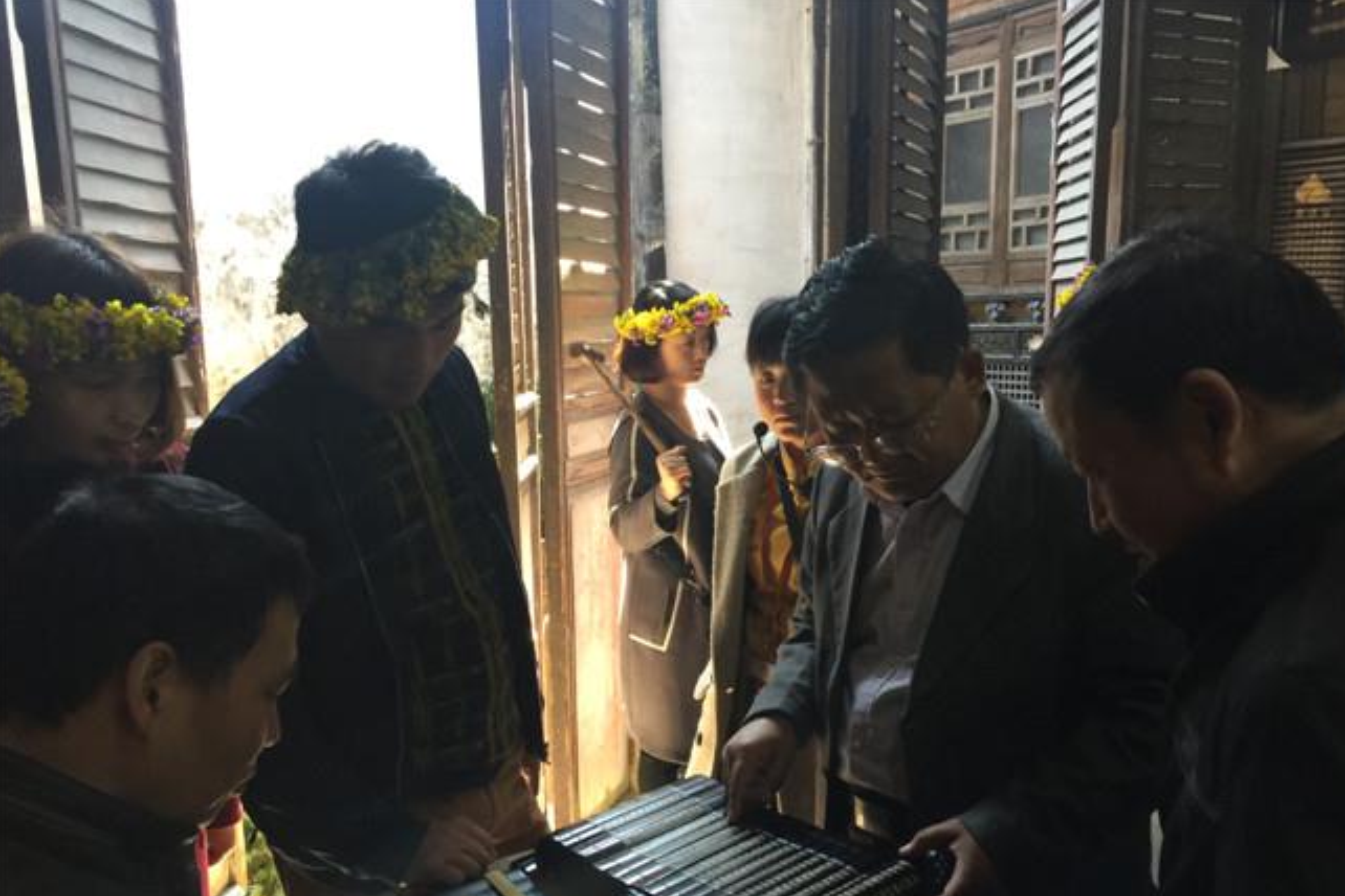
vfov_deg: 42.2
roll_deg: +0.3
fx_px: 1158
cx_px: 683
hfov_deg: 60.3
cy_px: 510
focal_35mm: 31
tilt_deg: -8.7
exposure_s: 1/33
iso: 64
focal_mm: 4.15
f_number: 2.2
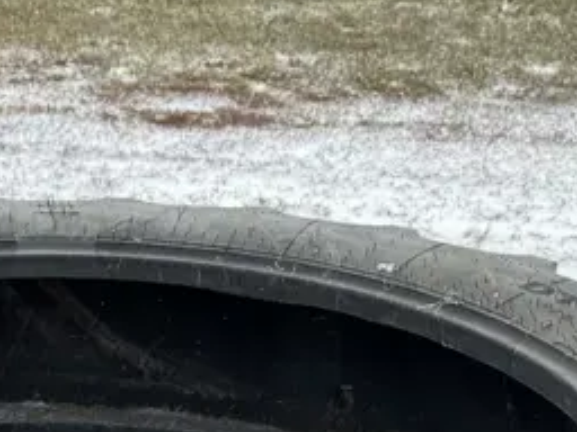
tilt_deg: -30.9
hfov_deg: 21.0
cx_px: -7
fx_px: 1500
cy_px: 754
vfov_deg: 14.6
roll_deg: +1.4
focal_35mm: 90
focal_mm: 6.86
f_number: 1.78
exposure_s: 1/1059
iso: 80
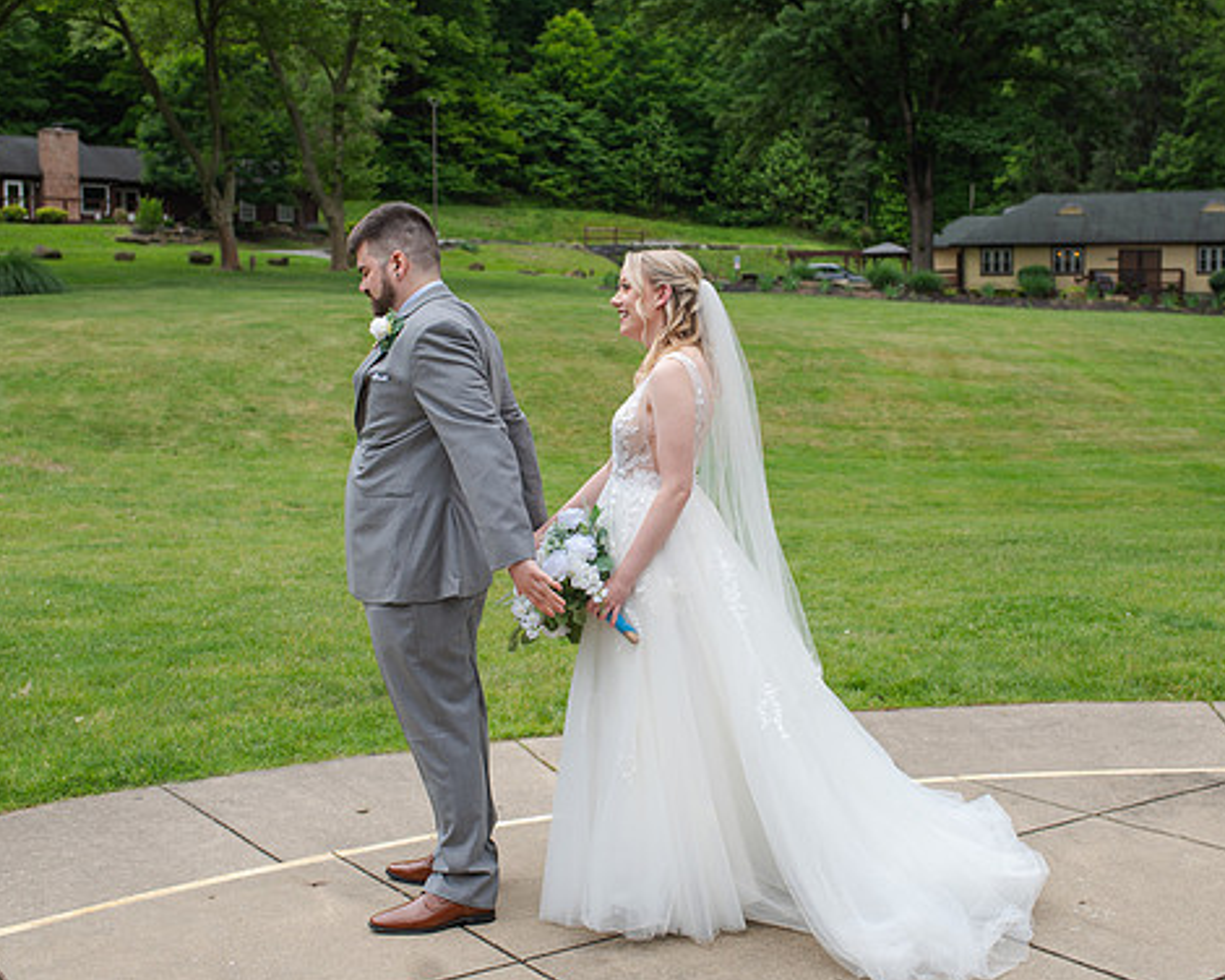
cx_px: 658
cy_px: 487
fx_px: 1668
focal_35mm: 46
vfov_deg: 32.7
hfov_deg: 40.3
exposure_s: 1/500
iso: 100
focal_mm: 35
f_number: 3.5
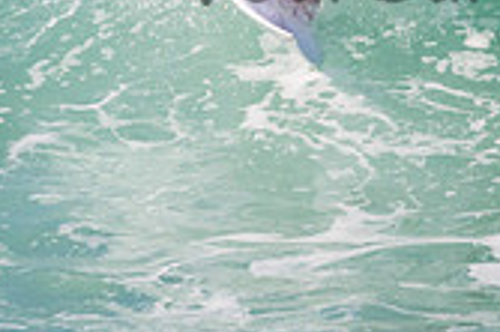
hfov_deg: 0.7
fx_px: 41209
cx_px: 439
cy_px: -56
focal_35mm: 2970
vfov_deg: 0.5
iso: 1100
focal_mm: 800
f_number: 11
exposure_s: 1/2000
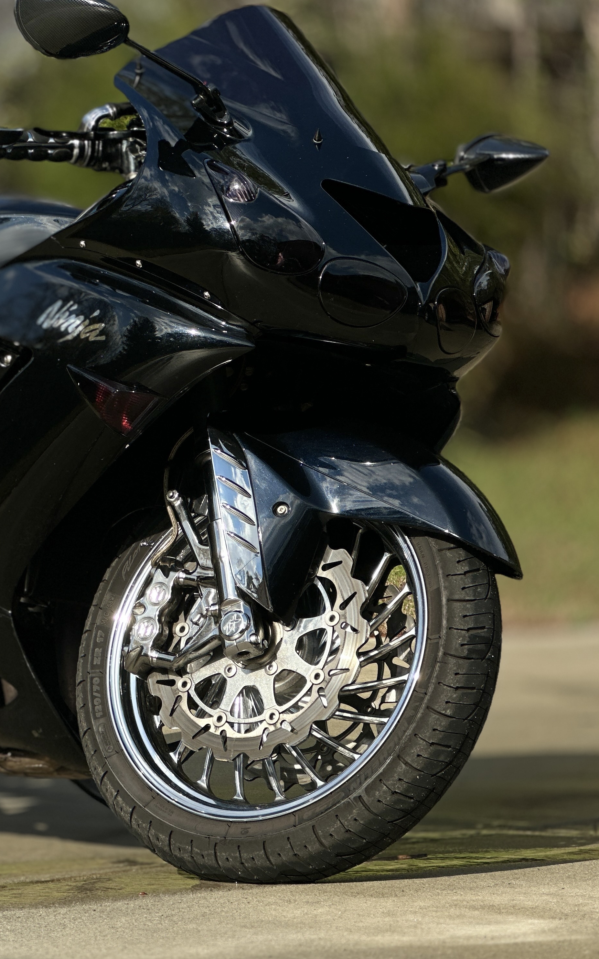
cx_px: 55
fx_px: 2899
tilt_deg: +4.1
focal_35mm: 111
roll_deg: -0.2
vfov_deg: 18.8
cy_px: 481
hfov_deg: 11.7
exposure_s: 1/840
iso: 32
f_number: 2.8
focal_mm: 9
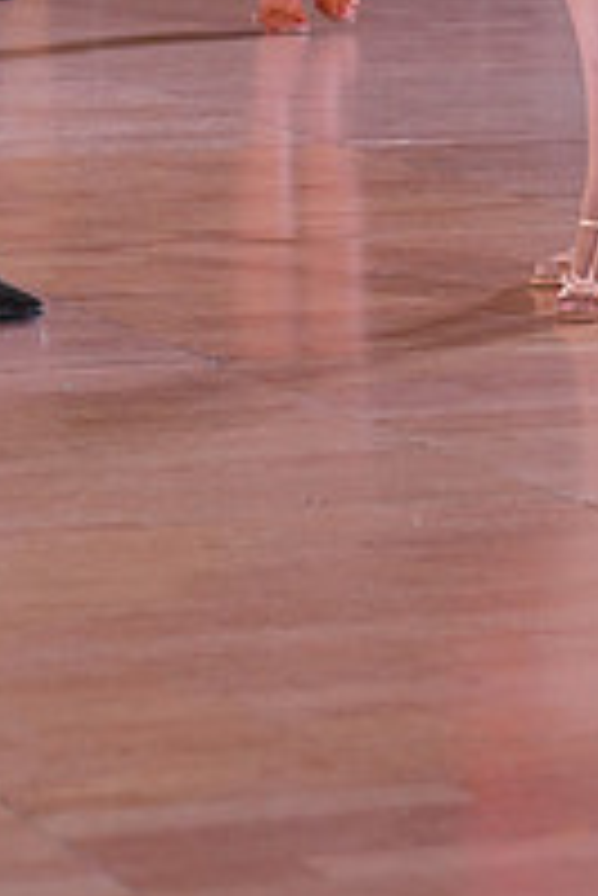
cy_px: -365
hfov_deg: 6.3
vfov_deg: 9.2
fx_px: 5447
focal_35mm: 219
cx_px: 236
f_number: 4
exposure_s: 1/400
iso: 2000
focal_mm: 75
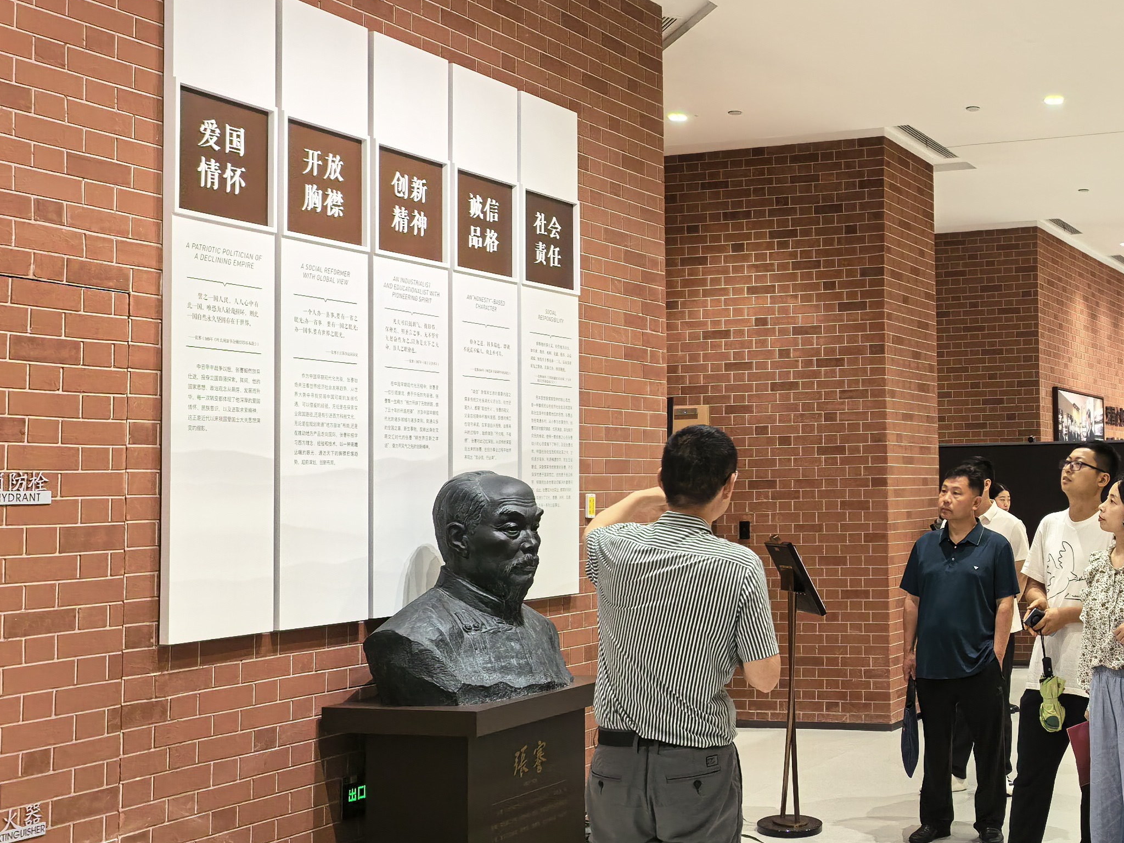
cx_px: 953
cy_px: 415
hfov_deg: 37.7
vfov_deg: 30.3
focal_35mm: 48
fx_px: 1559
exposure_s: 1/100
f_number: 1.6
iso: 80
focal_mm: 8.5
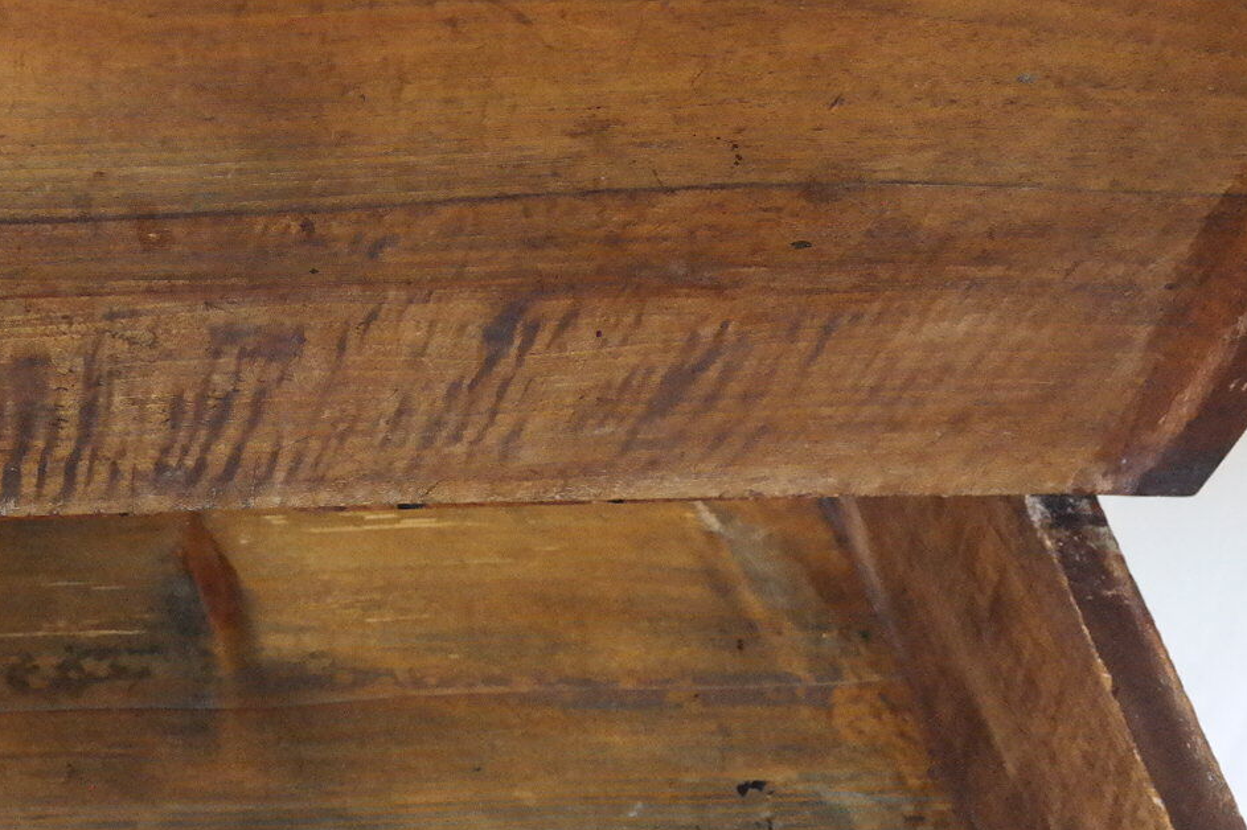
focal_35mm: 55
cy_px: 136
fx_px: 1904
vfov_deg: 24.1
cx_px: 267
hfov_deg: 35.2
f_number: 5
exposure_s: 1/30
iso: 3200
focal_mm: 20
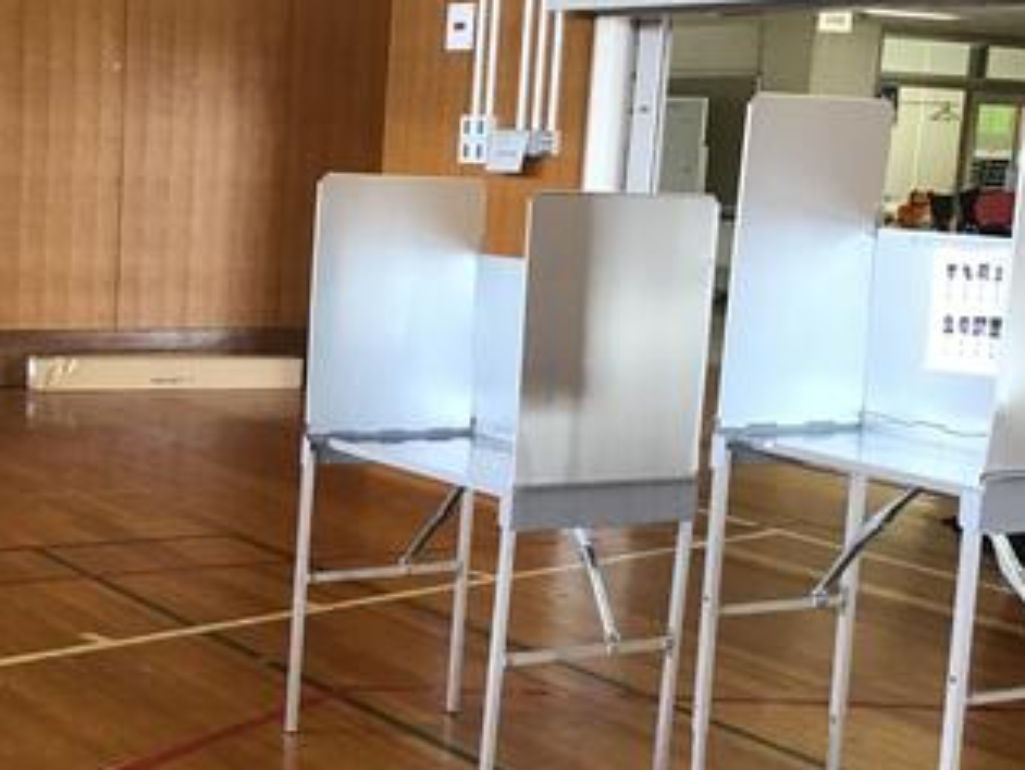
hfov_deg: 27.7
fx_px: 2045
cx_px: 248
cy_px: 485
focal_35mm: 69
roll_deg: -2.4
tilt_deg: -9.9
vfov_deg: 21.3
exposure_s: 1/30
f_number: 2.4
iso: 50
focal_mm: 3.3
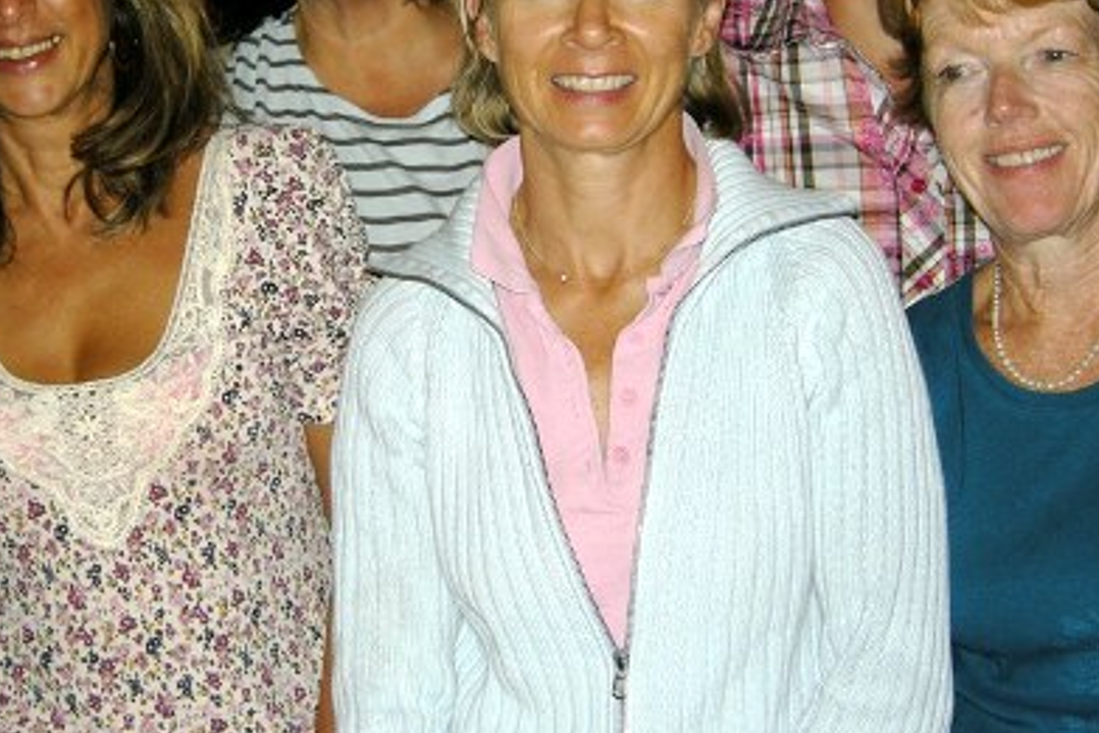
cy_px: 219
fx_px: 2443
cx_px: 450
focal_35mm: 80
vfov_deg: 17.0
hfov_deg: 25.3
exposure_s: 1/60
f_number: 3.1
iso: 64
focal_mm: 10.1
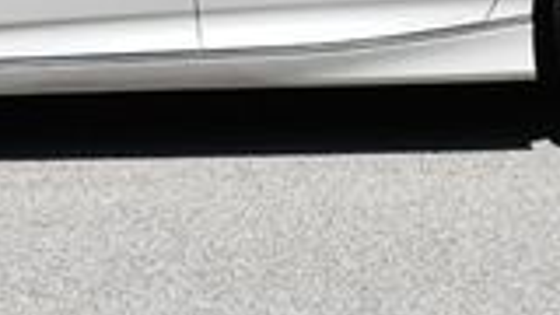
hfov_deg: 8.0
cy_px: -360
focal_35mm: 269
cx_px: 98
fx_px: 3994
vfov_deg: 4.4
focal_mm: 32
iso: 100
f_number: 9
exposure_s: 1/320
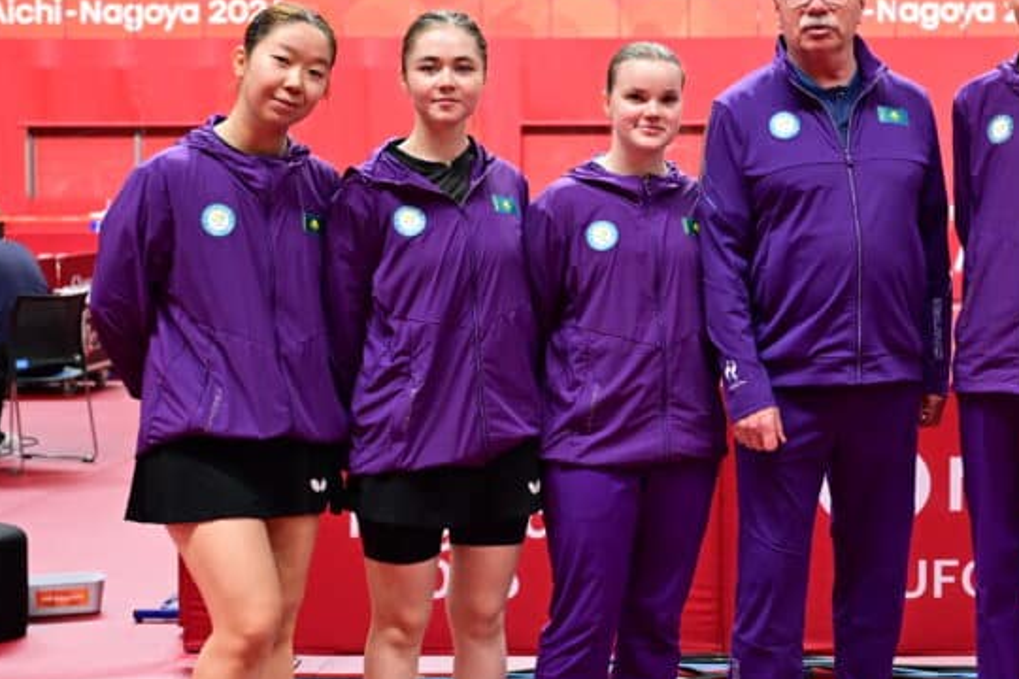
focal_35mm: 72
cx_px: 772
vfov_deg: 18.9
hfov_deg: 27.7
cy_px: 261
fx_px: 2038
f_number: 3.5
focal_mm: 38
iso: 2500
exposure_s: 1/800
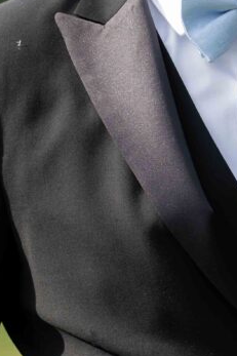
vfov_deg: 3.4
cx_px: 266
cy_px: 141
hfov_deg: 2.3
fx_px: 5911
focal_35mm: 598
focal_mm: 135
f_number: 4
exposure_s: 1/320
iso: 100
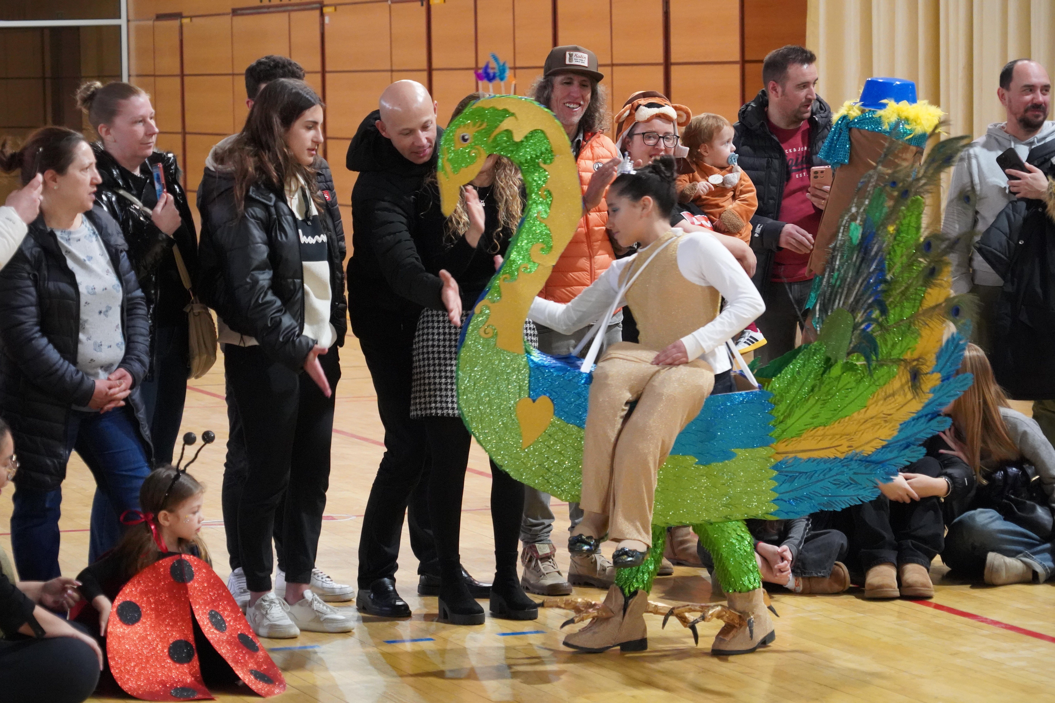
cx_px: 528
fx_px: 3516
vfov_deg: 11.4
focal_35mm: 120
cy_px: 352
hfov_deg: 17.1
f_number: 6.3
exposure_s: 1/160
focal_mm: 120
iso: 12800
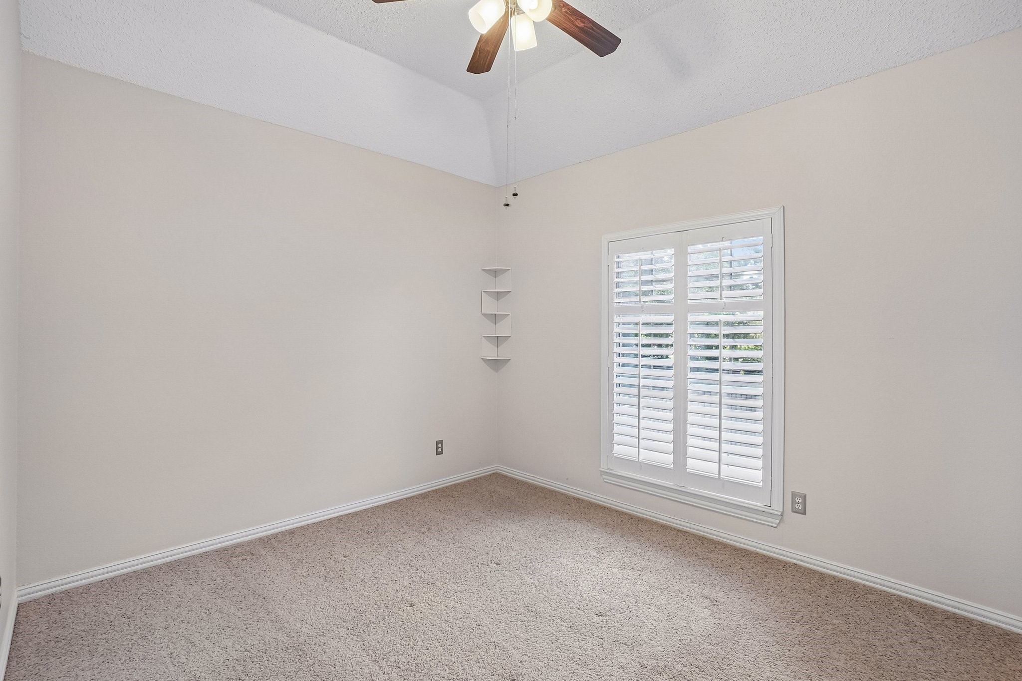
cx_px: 511
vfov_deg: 77.3
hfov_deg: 100.4
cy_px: 340
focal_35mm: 15
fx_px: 426
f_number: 8
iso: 400
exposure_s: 1/15
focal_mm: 10
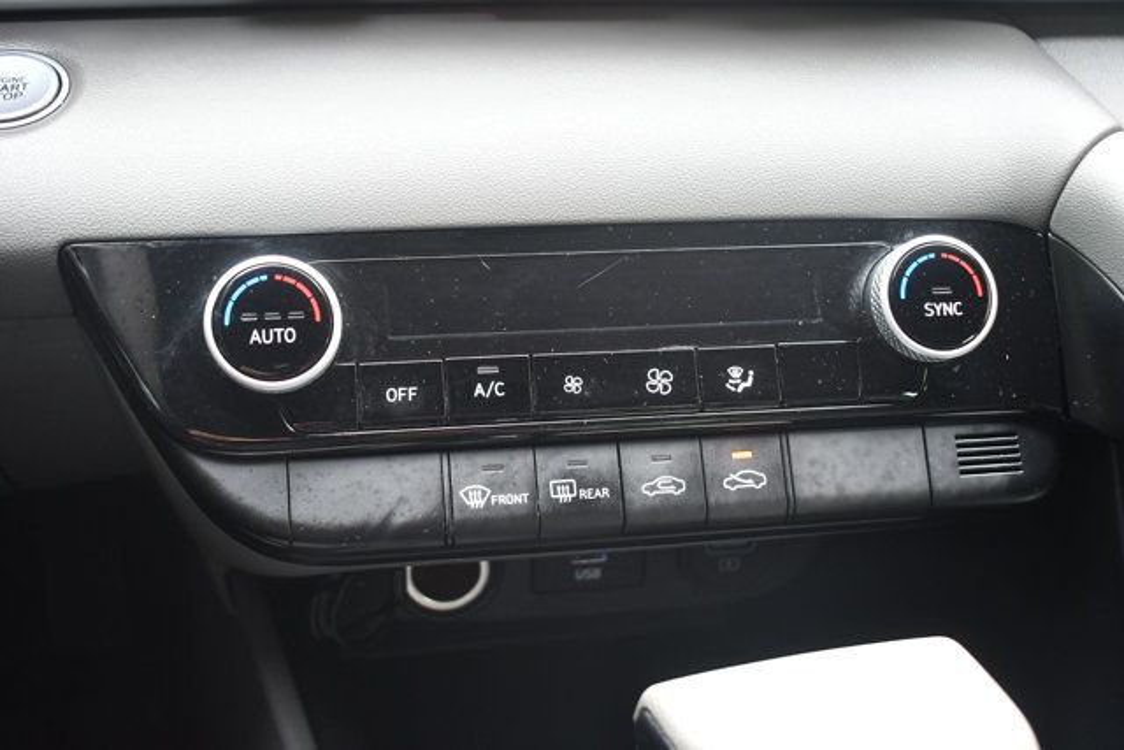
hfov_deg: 43.6
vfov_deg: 29.9
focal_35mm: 45
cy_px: 375
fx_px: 1405
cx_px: 562
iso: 1100
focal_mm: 30
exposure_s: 1/125
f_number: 4.2
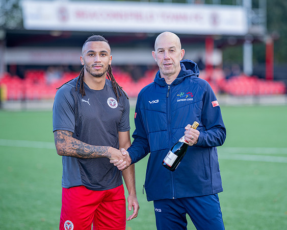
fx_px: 1349
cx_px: 176
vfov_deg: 9.7
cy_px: 113
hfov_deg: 12.1
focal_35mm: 159
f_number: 2.2
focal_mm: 135
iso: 64
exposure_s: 1/125
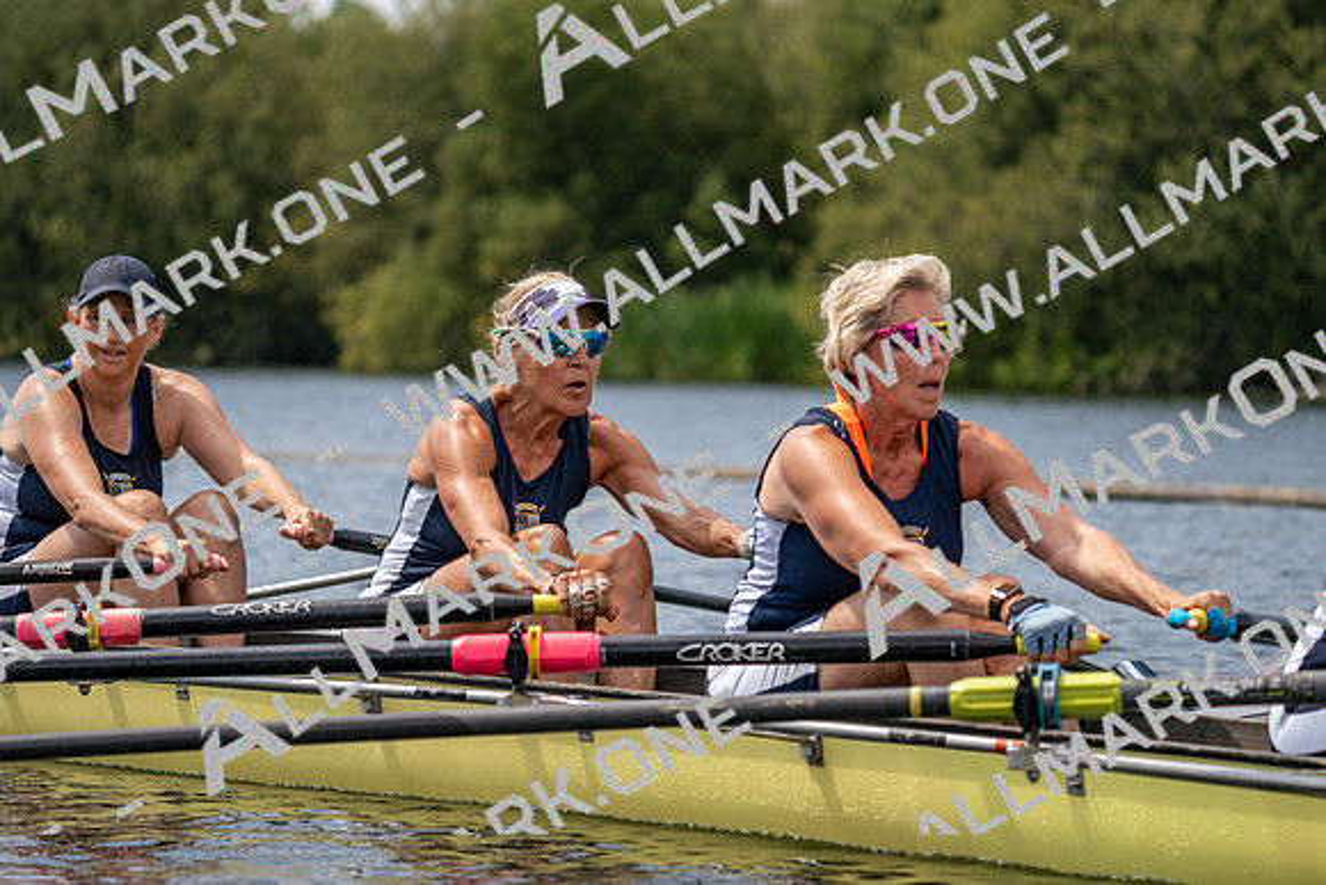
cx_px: 663
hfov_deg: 10.3
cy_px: 442
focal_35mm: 200
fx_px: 7368
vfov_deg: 6.9
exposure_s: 1/1600
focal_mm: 200
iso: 250
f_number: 5.6
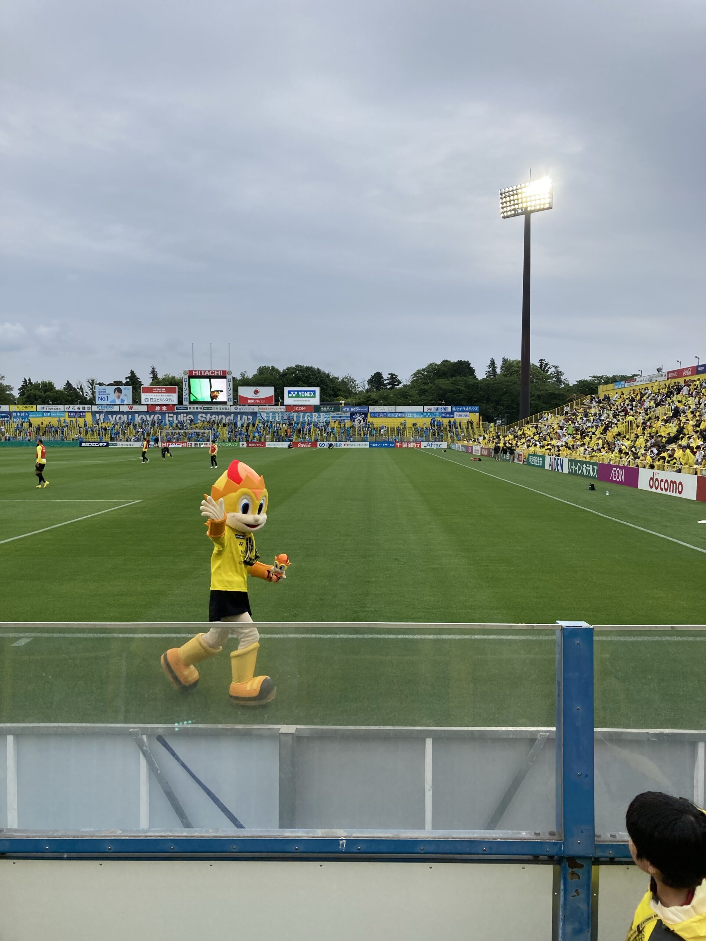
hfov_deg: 49.7
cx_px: 353
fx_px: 761
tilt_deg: -0.6
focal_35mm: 28
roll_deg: +0.8
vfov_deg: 63.4
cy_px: 470
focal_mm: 3.99
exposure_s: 1/490
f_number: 1.8
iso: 20
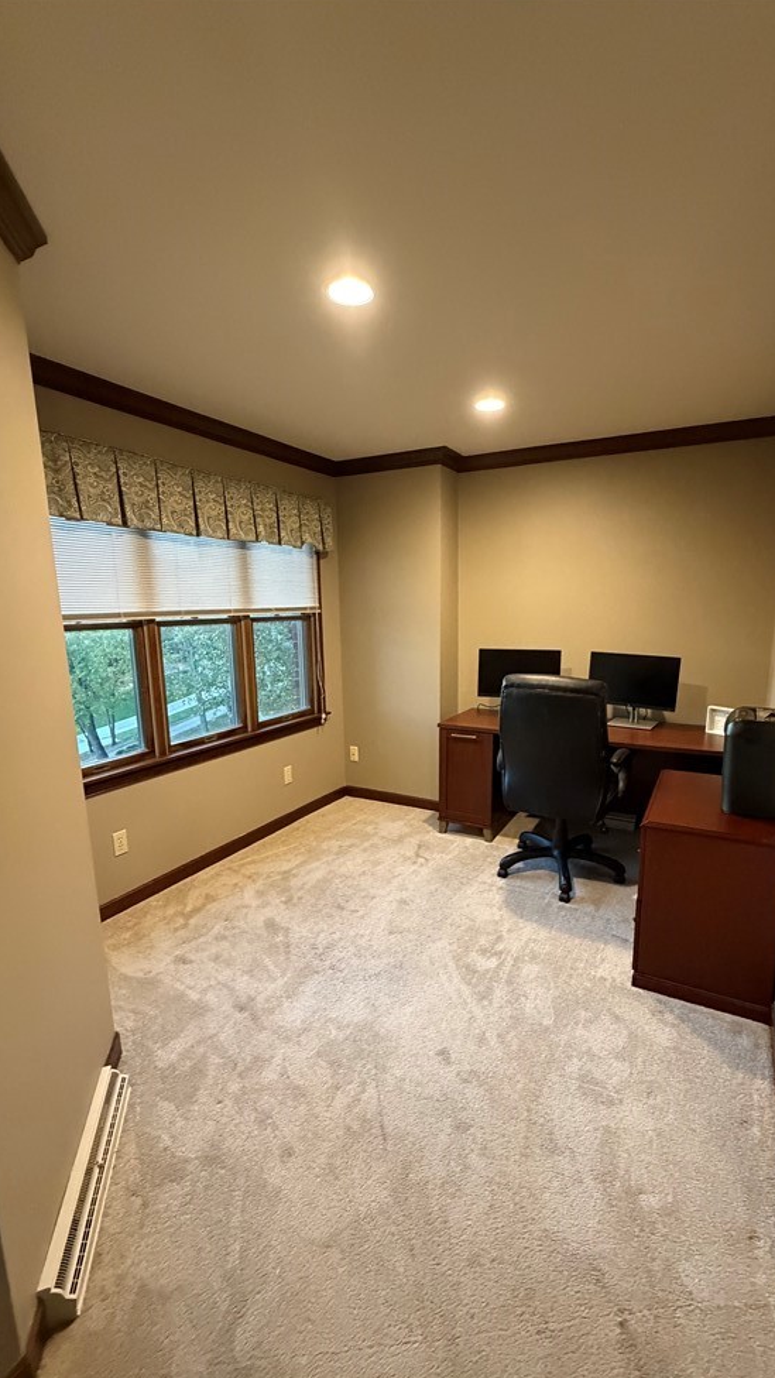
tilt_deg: -11.5
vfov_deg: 99.3
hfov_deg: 66.9
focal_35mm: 16
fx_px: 585
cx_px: 425
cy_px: 717
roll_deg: +0.5
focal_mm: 2.22
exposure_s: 1/60
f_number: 2.2
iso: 800
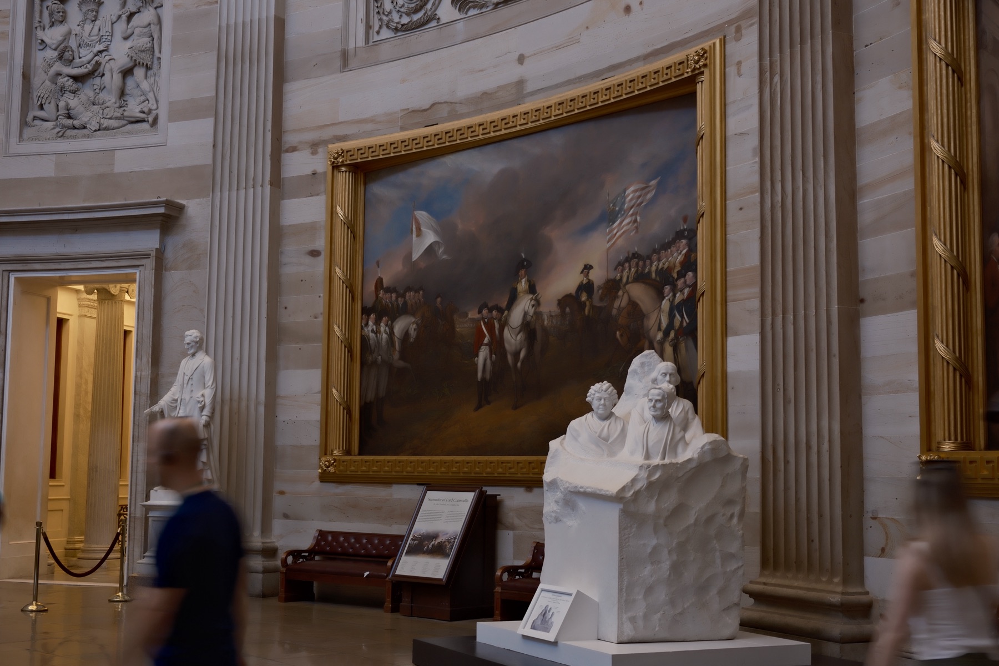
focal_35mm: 35
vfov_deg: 37.9
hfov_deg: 54.4
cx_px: 500
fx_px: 971
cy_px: 333
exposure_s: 1/10
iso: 125
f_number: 2.8
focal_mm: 23
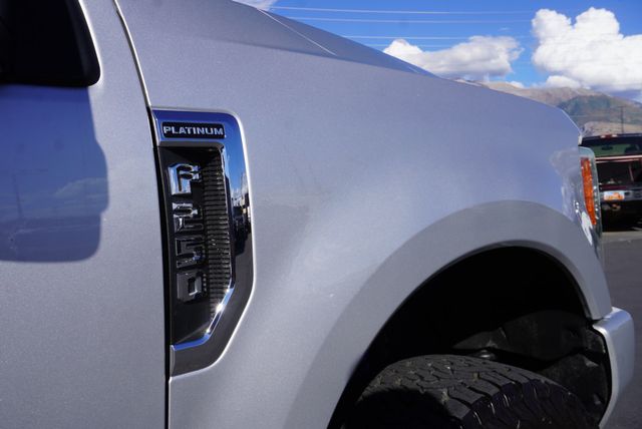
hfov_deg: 57.2
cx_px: 321
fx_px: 589
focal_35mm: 33
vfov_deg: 40.0
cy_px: 214
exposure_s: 1/200
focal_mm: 22
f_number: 10
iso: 100
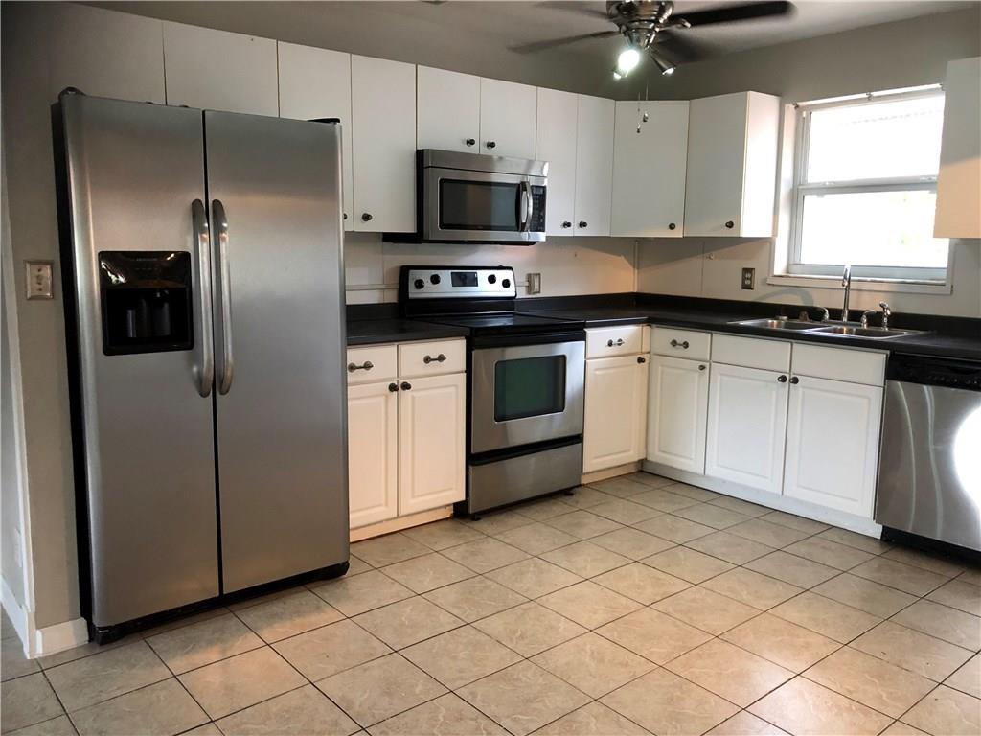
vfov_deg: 49.7
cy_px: 368
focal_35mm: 28
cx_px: 490
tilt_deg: -8.2
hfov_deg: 63.4
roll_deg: -1.0
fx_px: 794
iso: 80
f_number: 1.8
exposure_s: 1/15
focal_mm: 3.99
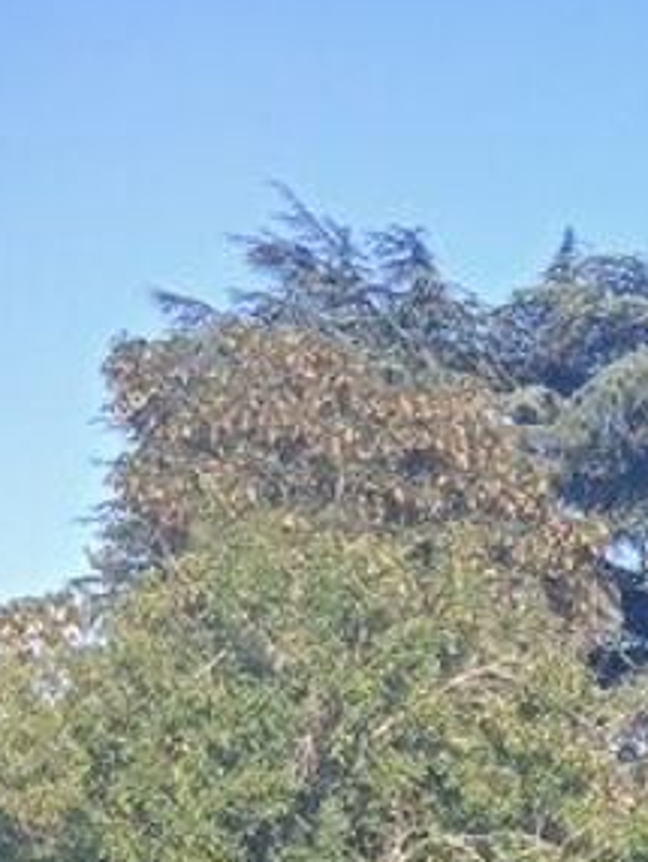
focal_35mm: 121
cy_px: 1855
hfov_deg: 10.8
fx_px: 3016
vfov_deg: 13.4
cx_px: 1441
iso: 20
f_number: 1.8
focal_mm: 3.98
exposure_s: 1/180
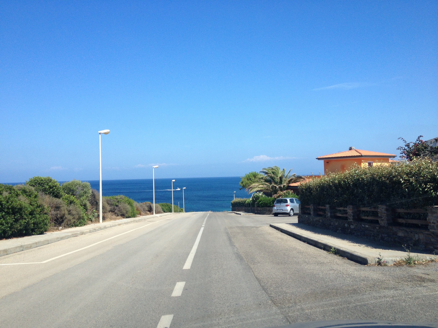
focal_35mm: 35
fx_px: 443
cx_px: 219
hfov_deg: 52.6
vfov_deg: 40.7
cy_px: 164
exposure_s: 1/1255
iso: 50
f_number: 2.4
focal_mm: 4.28
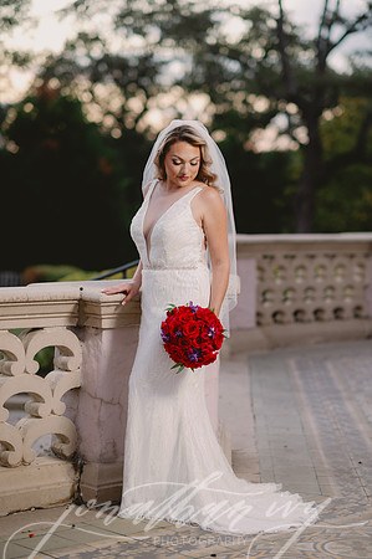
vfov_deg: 23.9
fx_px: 1320
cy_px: 280
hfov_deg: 16.0
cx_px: 186
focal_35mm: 85
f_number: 2
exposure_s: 1/200
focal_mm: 85
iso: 250
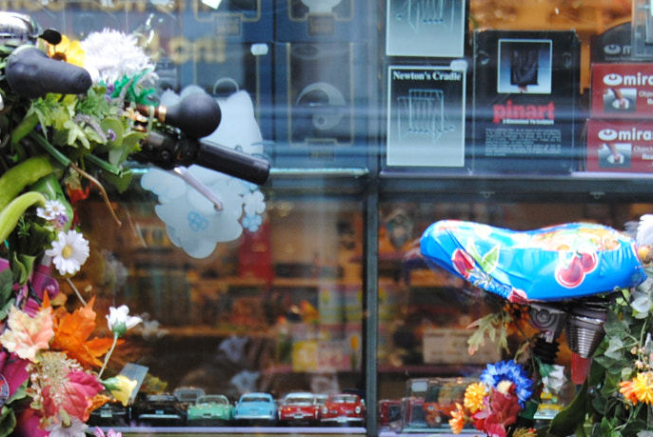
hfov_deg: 10.0
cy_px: 533
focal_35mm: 206
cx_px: 403
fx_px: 3741
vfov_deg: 6.6
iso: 200
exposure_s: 1/30
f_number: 4.5
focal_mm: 46
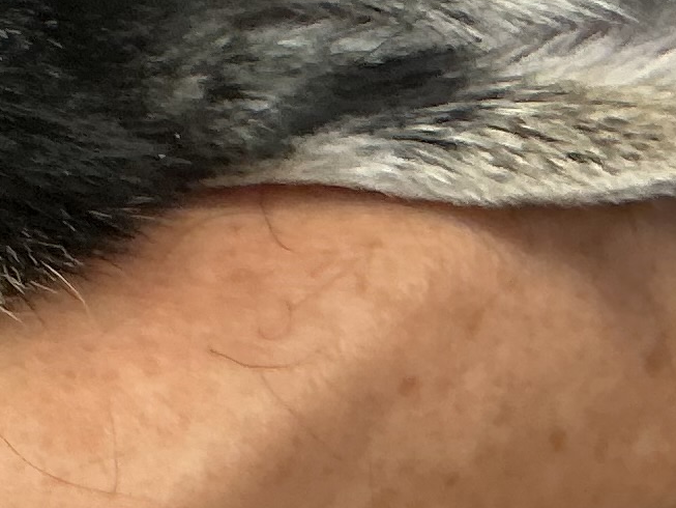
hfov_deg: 9.9
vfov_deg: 8.3
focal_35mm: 179
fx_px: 3496
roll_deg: -2.6
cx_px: -853
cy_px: 468
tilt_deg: -29.7
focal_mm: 3
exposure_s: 1/50
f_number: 1.8
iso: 50
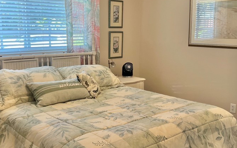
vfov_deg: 30.5
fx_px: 271
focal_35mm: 42
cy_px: 63
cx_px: 114
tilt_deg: -7.9
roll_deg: -0.5
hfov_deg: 47.2
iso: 64
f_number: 1.6
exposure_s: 1/60
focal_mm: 5.1
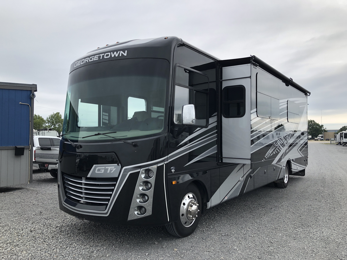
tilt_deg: +1.4
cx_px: 174
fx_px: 281
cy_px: 130
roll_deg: +0.4
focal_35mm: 28
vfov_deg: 49.7
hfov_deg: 63.4
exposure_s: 1/1372
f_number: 1.8
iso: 20
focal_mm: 3.99
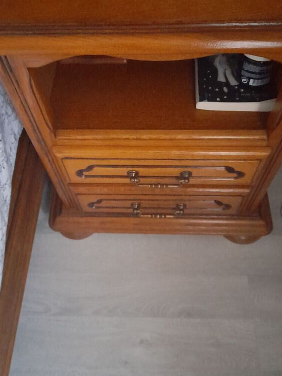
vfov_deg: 55.0
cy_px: 151
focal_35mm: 33
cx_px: 140
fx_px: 359
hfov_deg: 42.9
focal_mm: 4.6
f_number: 2
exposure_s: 1/10
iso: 2000
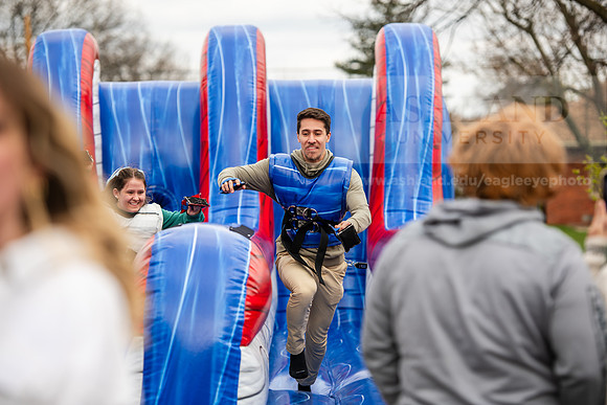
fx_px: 2277
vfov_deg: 10.2
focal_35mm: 135
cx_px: 304
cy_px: 202
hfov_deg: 15.2
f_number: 3.5
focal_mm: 135
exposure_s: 1/800
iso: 125
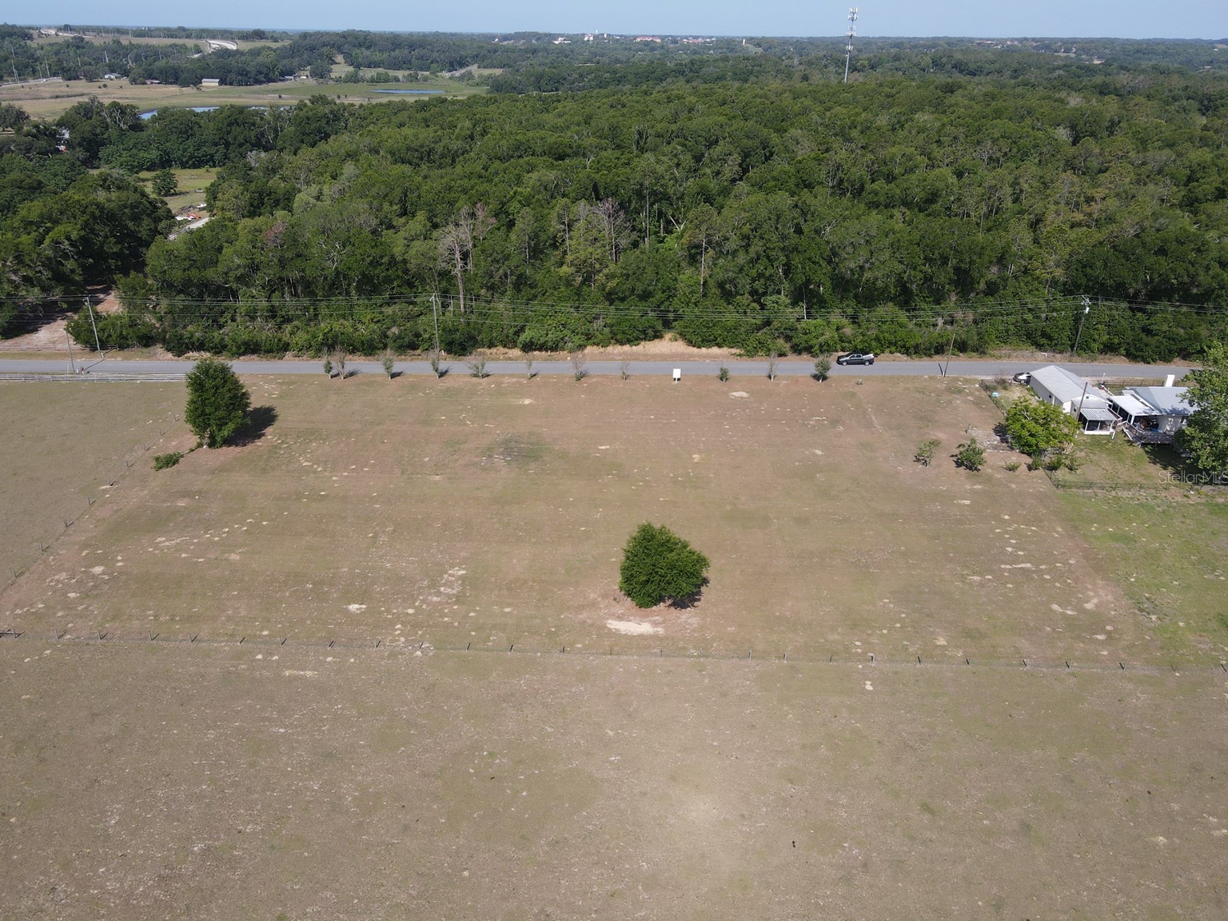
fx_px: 887
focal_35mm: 25
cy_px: 476
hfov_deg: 69.4
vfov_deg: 54.9
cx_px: 594
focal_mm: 4.5
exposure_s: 1/640
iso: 110
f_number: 2.8
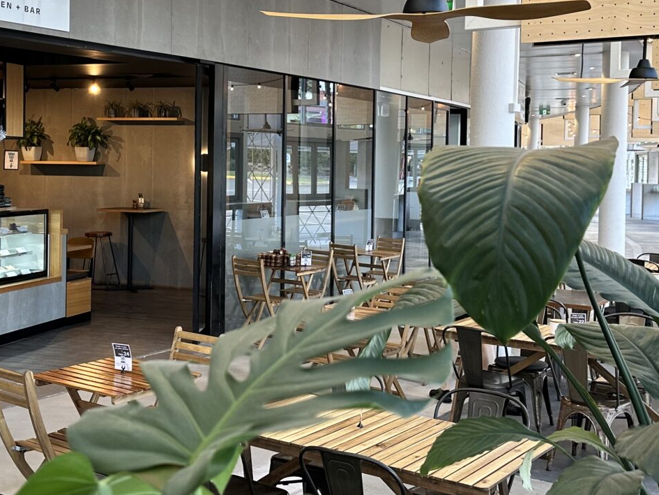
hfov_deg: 36.6
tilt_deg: -0.7
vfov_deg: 27.9
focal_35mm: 52
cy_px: 176
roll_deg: -0.5
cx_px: 243
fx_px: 990
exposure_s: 1/100
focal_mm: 6.86
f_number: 1.78
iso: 100
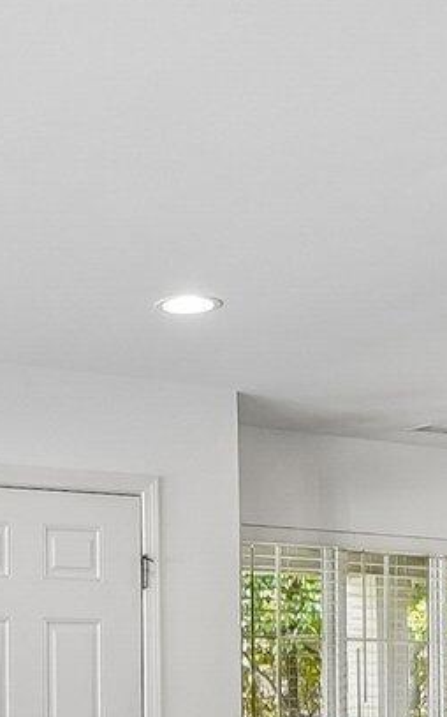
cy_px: 725
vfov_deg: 25.4
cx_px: -39
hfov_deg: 16.4
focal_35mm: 77
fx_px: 1502
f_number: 8
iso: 400
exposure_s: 1/15
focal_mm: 10
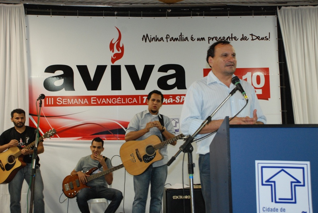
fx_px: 425
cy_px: 106
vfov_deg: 28.2
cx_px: 159
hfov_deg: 41.1
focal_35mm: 48
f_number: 4.5
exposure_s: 1/15
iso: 1250
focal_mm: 32
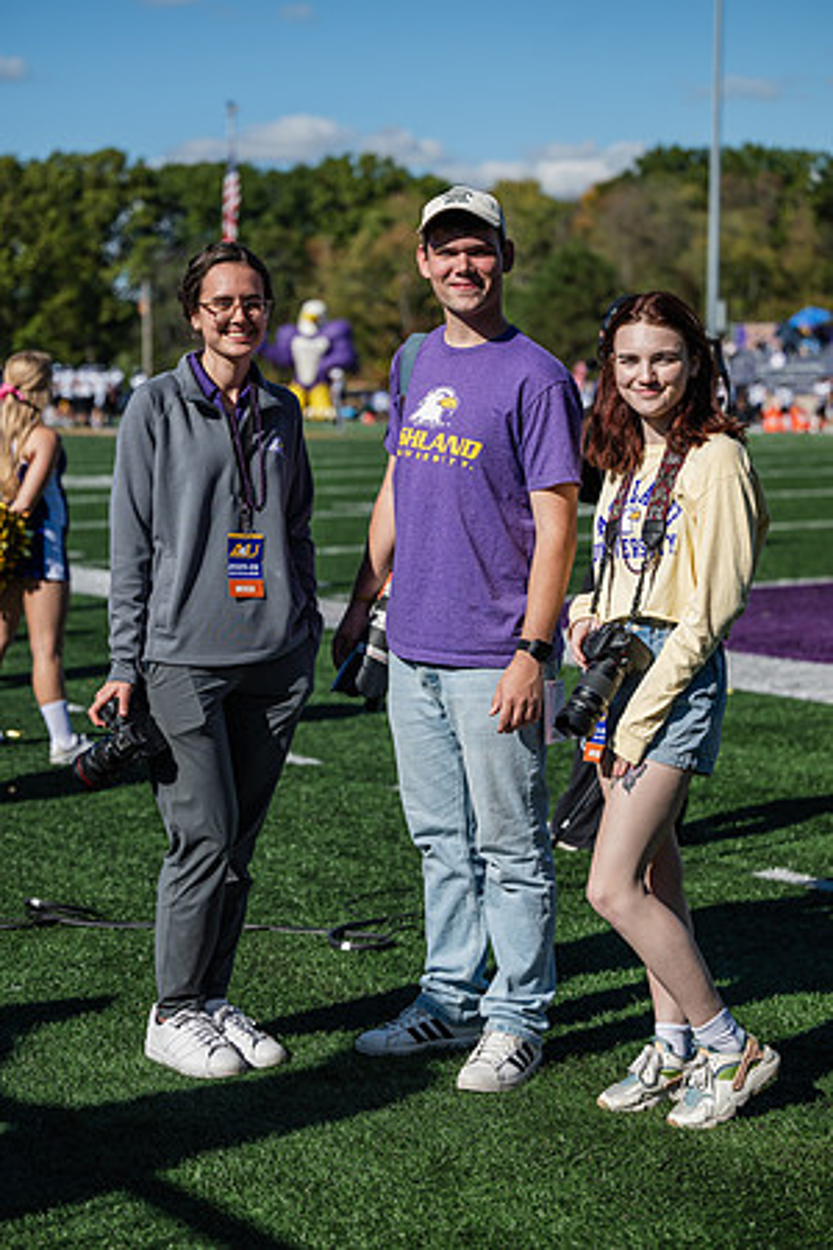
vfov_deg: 28.8
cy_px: 625
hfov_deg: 19.5
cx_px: 416
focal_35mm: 70
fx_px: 2429
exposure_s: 1/1600
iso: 80
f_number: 3.2
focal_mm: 70
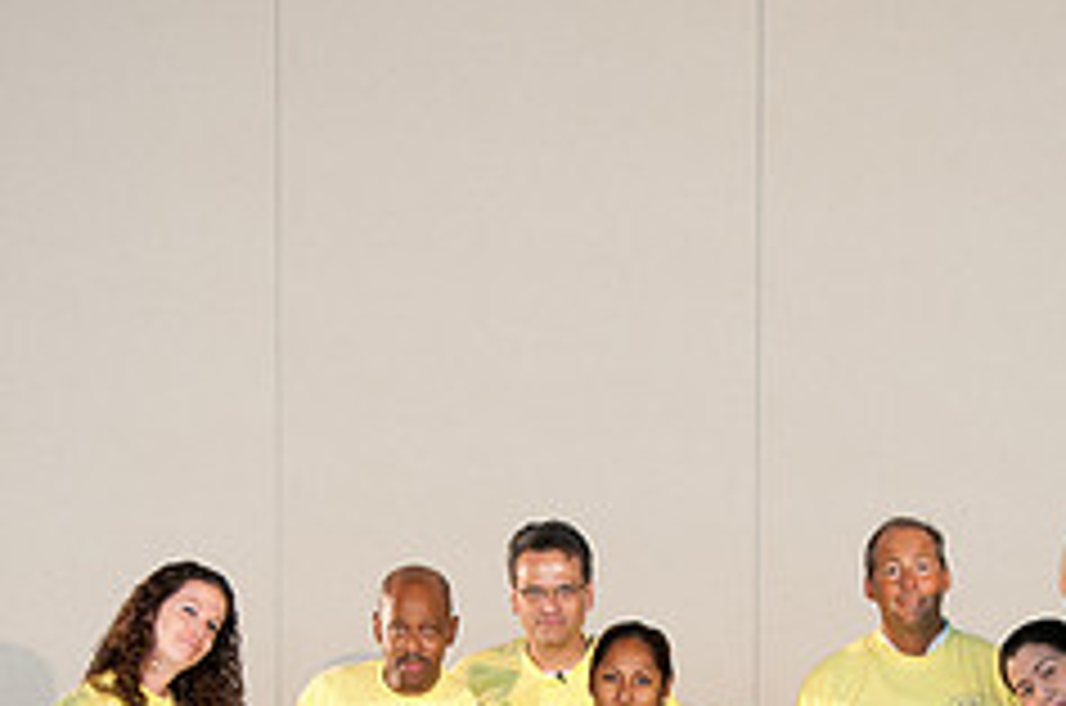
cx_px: 585
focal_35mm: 103
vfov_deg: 12.9
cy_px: 825
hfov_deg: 19.9
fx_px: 3044
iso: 500
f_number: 2.8
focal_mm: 28
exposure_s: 1/60
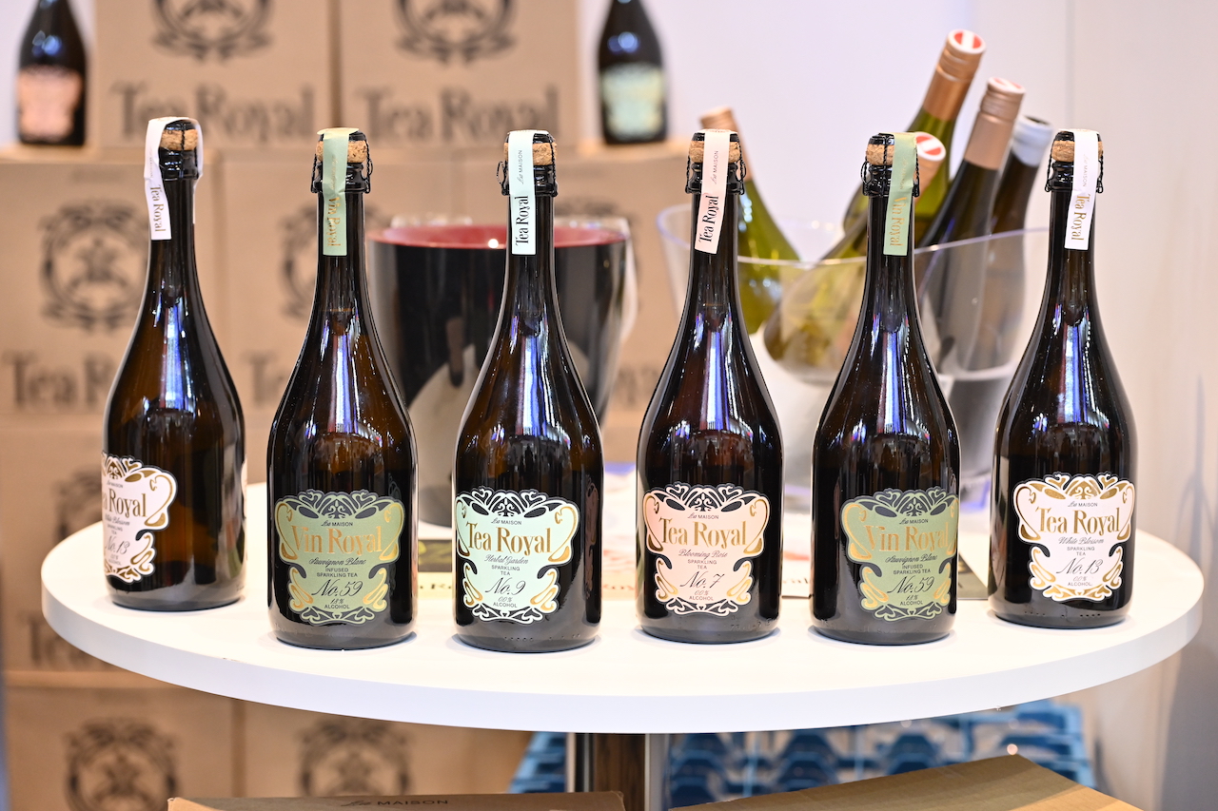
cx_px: 609
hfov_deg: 25.4
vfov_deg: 17.1
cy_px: 406
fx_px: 2706
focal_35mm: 80
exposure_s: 1/160
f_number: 4
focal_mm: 80
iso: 1600
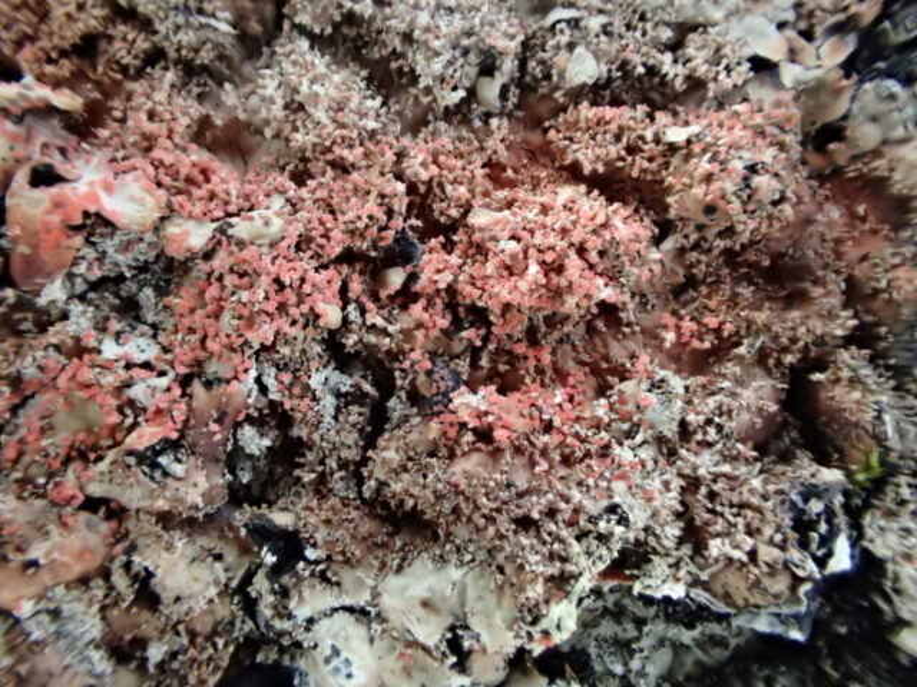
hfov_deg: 60.0
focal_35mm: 30
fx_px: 795
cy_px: 344
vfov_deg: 46.8
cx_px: 458
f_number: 3.2
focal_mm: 5.5
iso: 800
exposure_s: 1/100
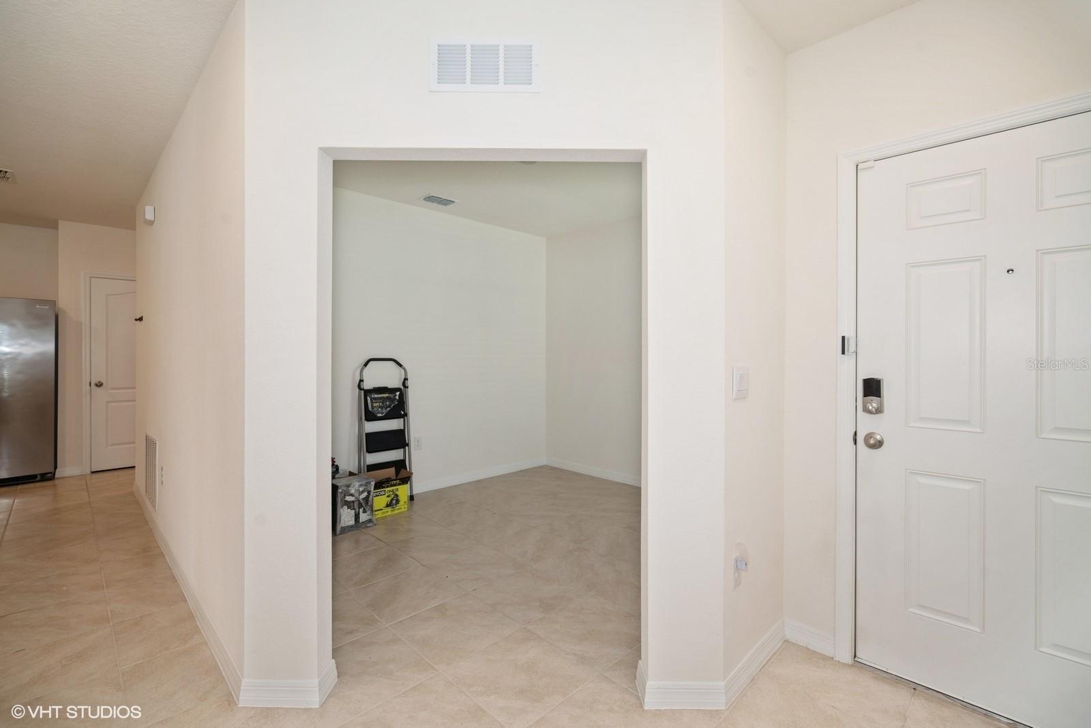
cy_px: 364
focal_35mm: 15
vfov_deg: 77.3
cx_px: 546
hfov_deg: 100.4
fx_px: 455
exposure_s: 1/10
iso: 200
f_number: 8
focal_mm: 15
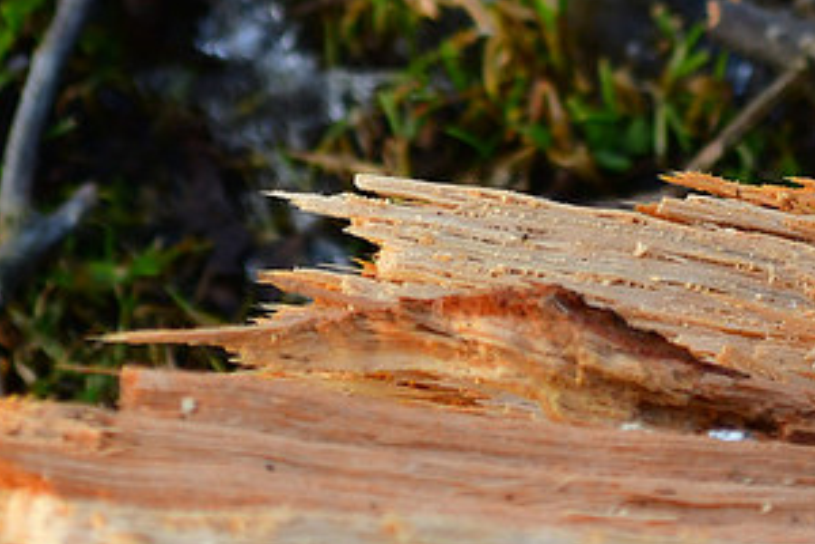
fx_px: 5976
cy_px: 57
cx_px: 562
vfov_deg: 5.2
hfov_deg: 7.8
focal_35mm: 264
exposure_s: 1/250
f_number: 5.6
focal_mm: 48
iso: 200
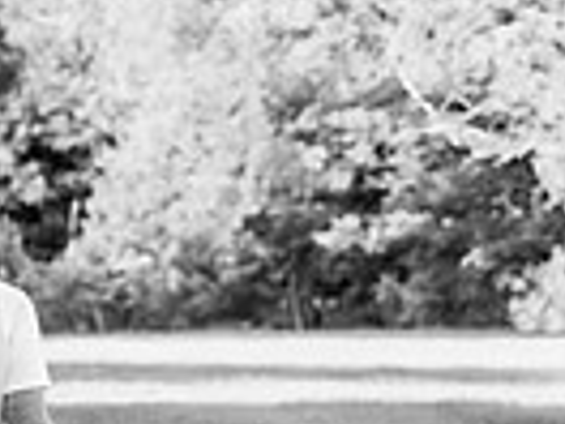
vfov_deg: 4.1
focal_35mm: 360
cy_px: 358
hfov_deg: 5.5
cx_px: 240
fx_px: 5876
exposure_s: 1/400
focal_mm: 85
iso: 400
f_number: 4
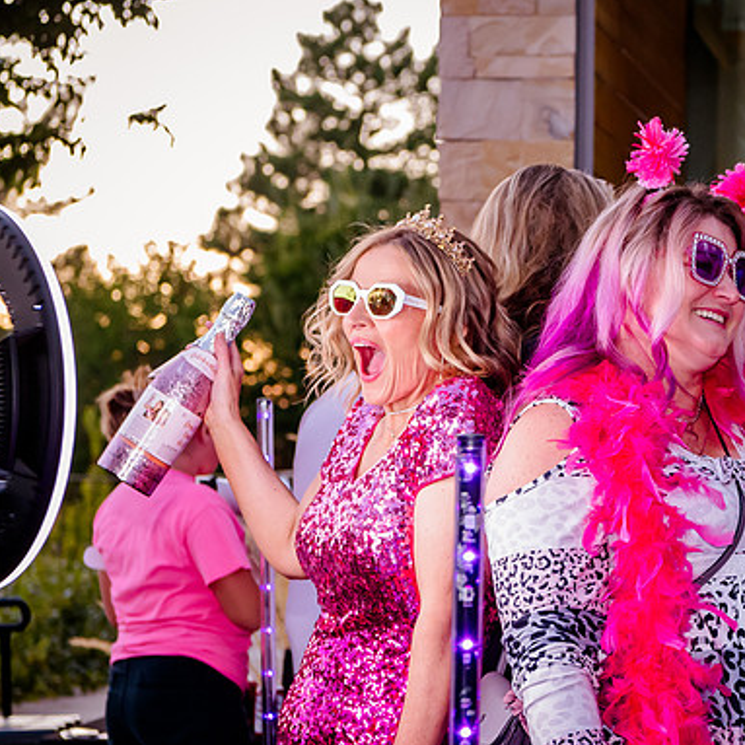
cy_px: 413
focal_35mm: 123
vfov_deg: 14.2
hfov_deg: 14.0
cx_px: 691
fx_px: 2995
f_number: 5
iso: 3200
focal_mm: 70
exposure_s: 1/160
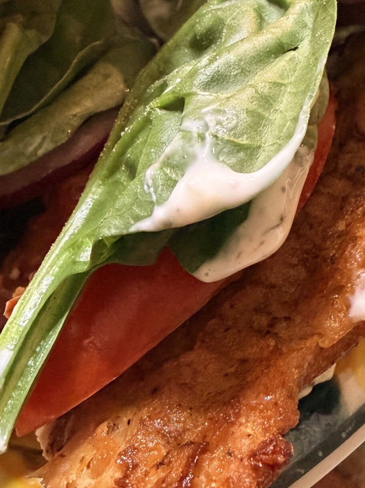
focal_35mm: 38
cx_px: 247
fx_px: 535
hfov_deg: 37.3
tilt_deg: -51.4
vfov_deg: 47.8
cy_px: 144
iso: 800
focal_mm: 2.22
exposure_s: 1/60
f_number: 2.2
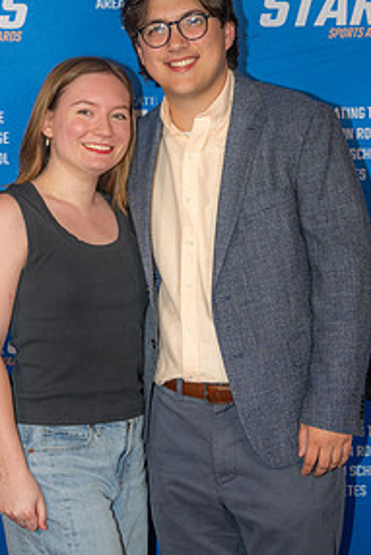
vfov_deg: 26.3
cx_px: 159
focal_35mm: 77
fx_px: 1189
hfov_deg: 17.7
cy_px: 264
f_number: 3.5
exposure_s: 1/160
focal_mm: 49
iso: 320
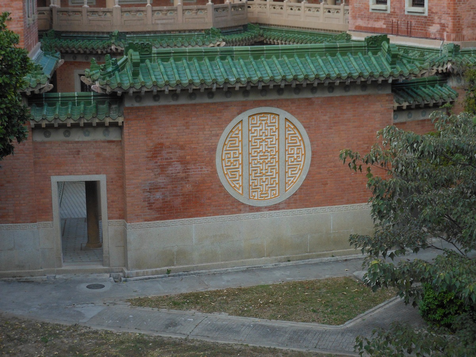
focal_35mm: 74
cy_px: 178
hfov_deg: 26.3
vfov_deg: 19.9
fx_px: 1018
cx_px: 238
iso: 200
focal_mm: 13.2
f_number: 5.2
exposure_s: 1/250
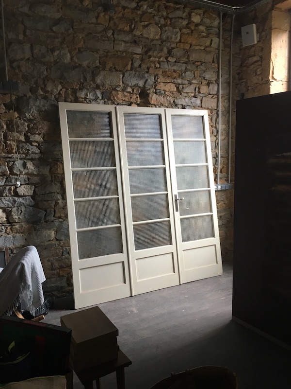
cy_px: 194
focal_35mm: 29
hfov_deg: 48.2
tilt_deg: -8.3
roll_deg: +2.7
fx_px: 325
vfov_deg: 61.7
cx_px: 146
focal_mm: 4.15
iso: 80
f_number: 2.2
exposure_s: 1/33
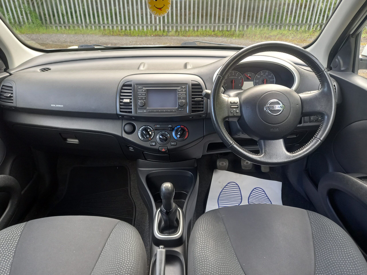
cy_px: 138
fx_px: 265
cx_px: 184
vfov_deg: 54.9
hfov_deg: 69.4
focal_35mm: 25
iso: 160
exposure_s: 1/60
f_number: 2
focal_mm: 4.6
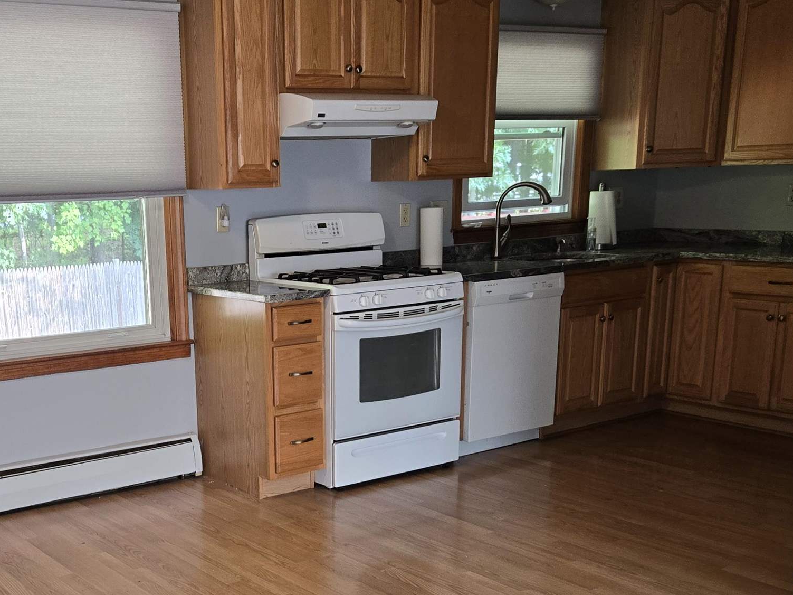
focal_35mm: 47
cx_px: 252
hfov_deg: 39.9
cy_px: 463
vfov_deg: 30.2
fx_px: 1077
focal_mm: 5.4
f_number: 1.8
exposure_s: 1/120
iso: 125
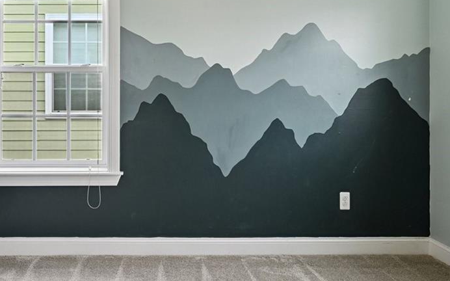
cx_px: 131
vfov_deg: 37.8
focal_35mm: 33
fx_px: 405
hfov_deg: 56.2
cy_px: 88
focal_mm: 14
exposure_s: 1/10
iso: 400
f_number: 10
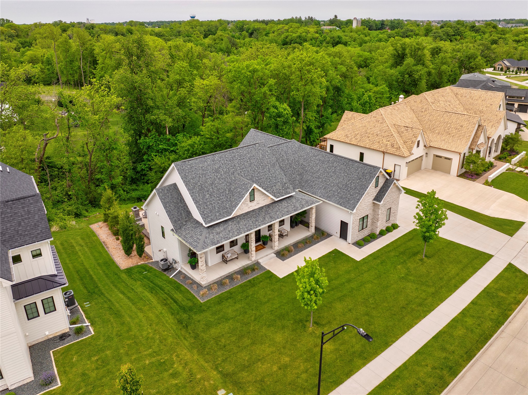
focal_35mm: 24
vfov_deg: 56.8
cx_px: 264
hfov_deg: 71.6
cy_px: 198
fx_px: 366
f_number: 2.8
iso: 110
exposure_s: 1/640
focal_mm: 12.3
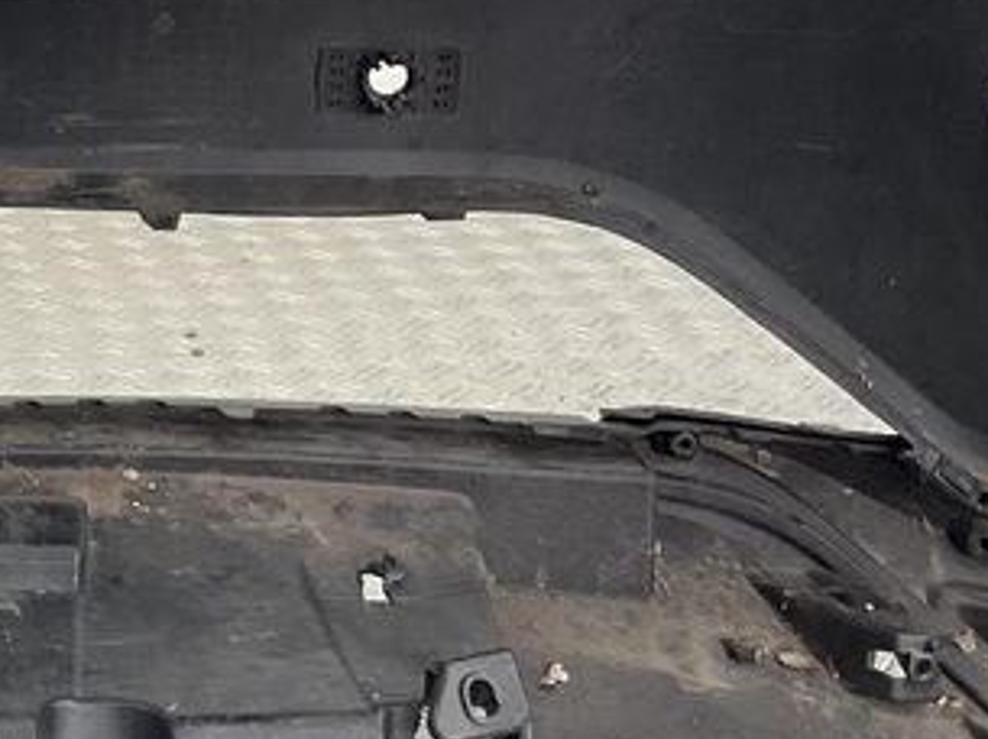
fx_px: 2737
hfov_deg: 19.0
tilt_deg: -13.6
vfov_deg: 15.3
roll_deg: +1.6
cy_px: 191
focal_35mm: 96
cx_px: -292
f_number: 1.8
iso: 50
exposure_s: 1/120
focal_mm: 3
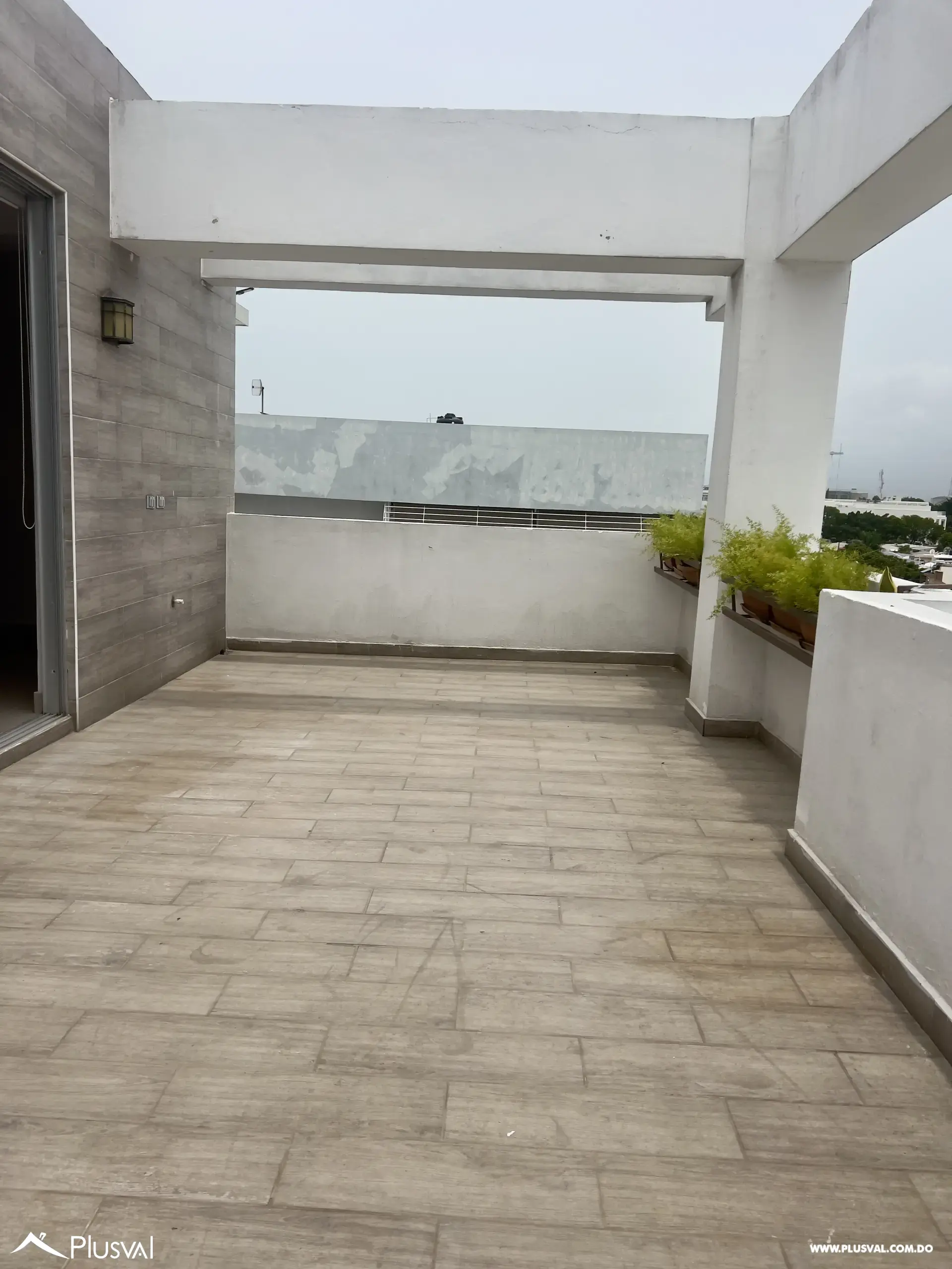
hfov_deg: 53.1
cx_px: 476
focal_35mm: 26
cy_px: 634
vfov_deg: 67.3
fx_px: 953
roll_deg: -2.6
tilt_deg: -8.9
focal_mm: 5.7
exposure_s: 1/8000
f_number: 1.5
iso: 50
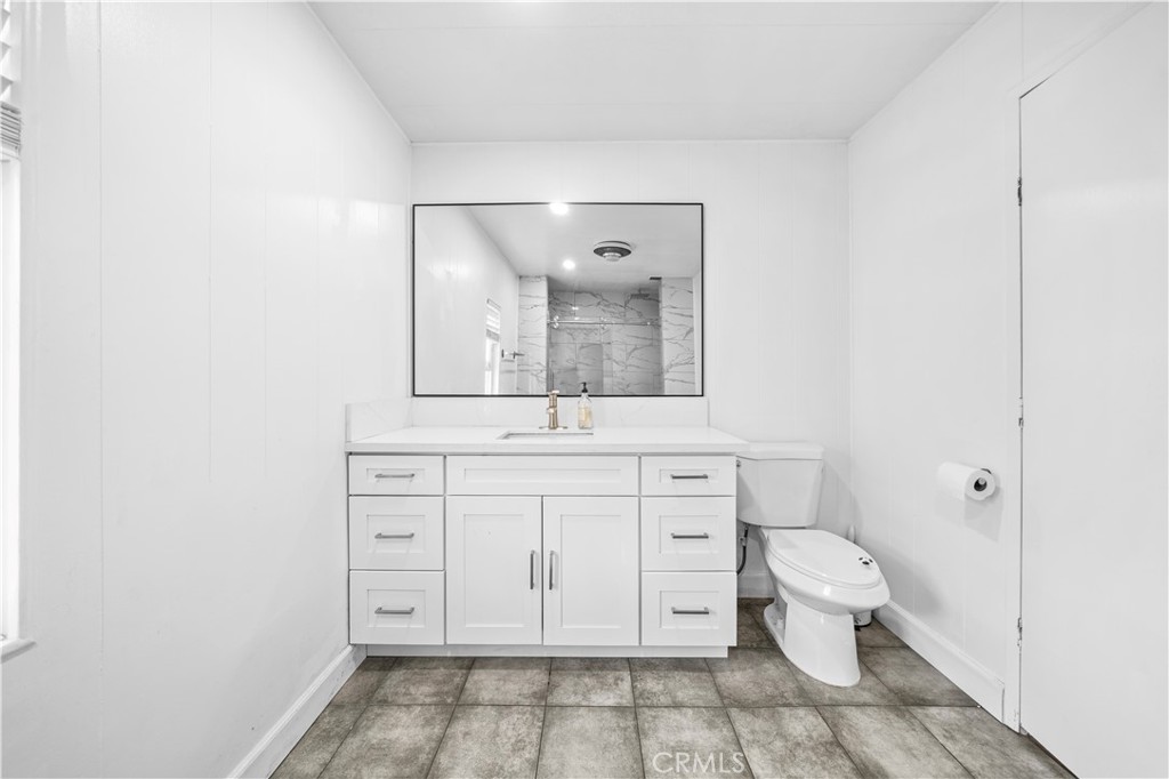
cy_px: 390
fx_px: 390
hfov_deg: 112.6
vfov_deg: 90.0
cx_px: 584
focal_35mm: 12
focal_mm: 12
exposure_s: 1/2.5
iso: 200
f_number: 6.3
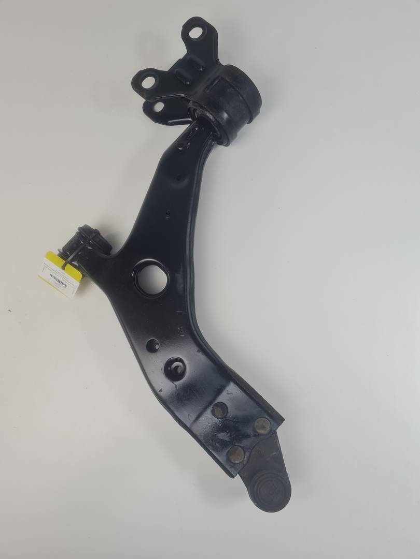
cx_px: 210
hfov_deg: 53.1
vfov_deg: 67.3
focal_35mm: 26
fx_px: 421
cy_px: 280
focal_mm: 5.4
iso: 50
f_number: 1.8
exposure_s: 1/271
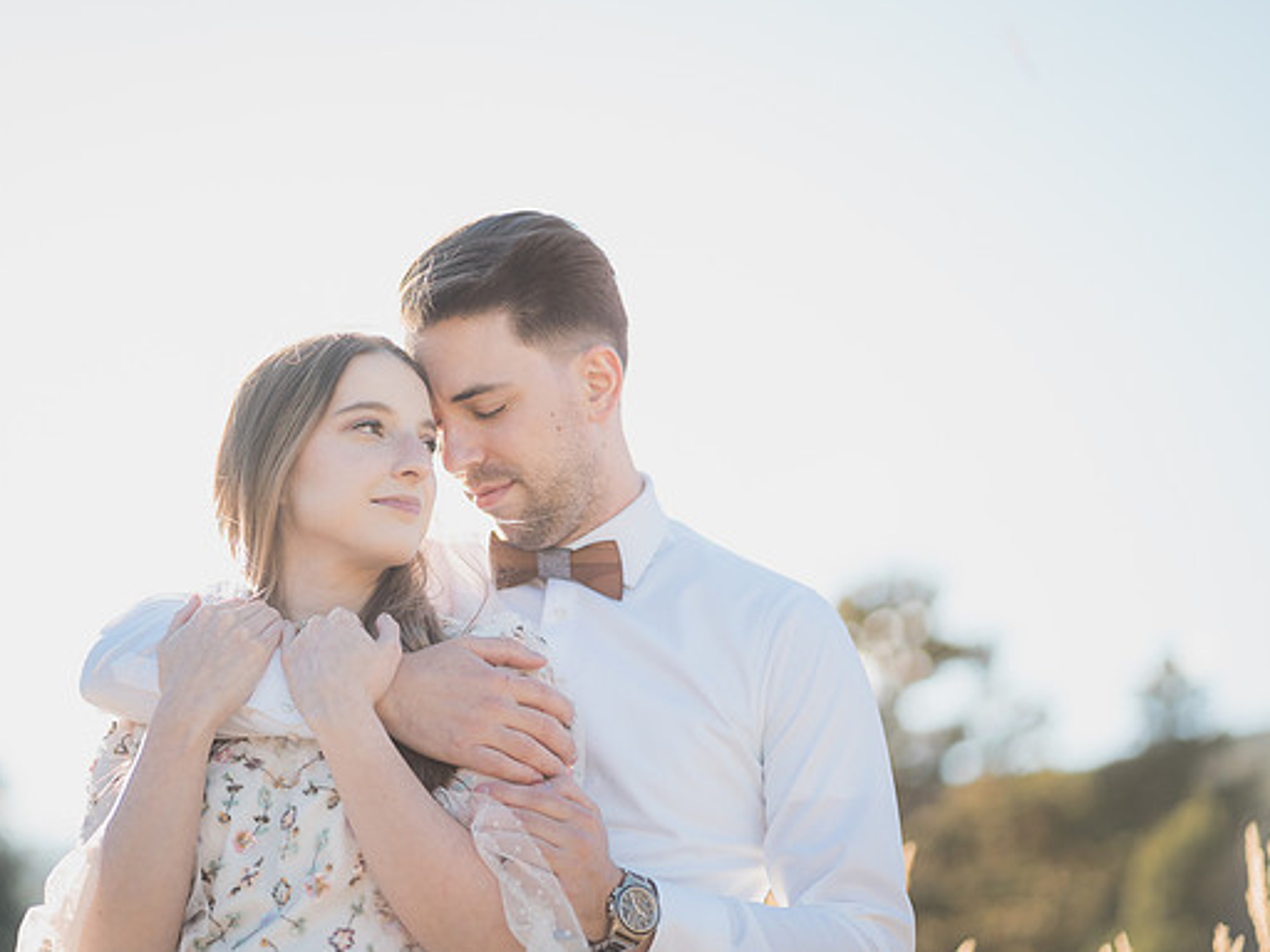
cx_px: 583
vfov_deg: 15.7
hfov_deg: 20.9
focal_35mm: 94
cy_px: 475
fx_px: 3449
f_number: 1.8
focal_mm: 85
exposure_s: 1/1250
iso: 200
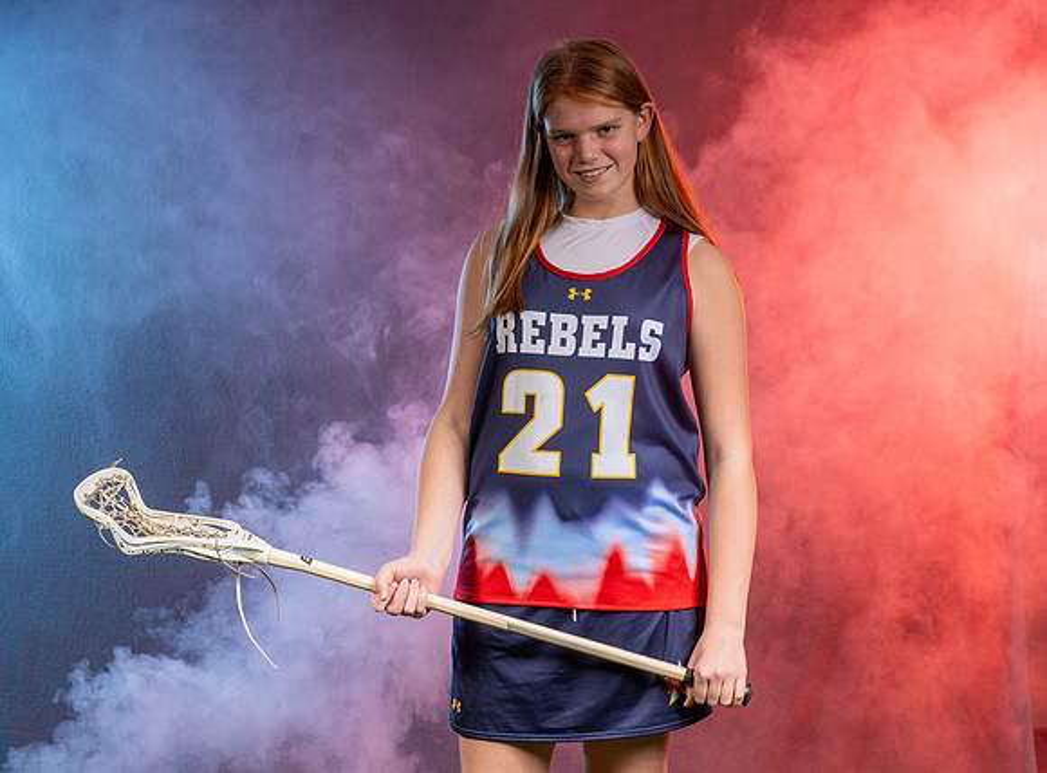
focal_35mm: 114
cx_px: 535
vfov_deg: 12.8
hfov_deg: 17.3
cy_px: 416
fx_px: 3441
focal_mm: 98
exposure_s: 1/200
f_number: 8
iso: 64
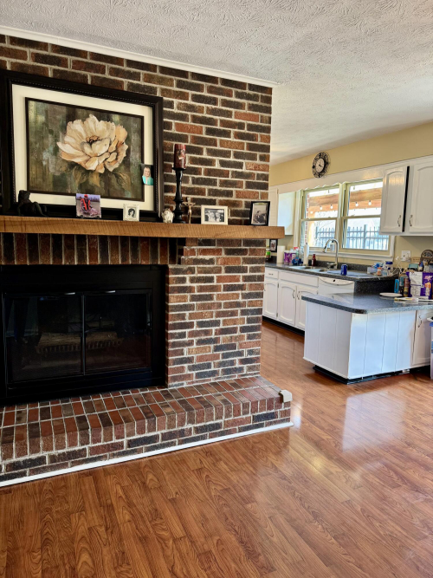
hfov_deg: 56.8
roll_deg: -1.2
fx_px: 400
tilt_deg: -7.3
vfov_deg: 71.6
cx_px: 216
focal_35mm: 24
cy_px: 289
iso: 160
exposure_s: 1/60
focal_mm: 6.76
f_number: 1.78
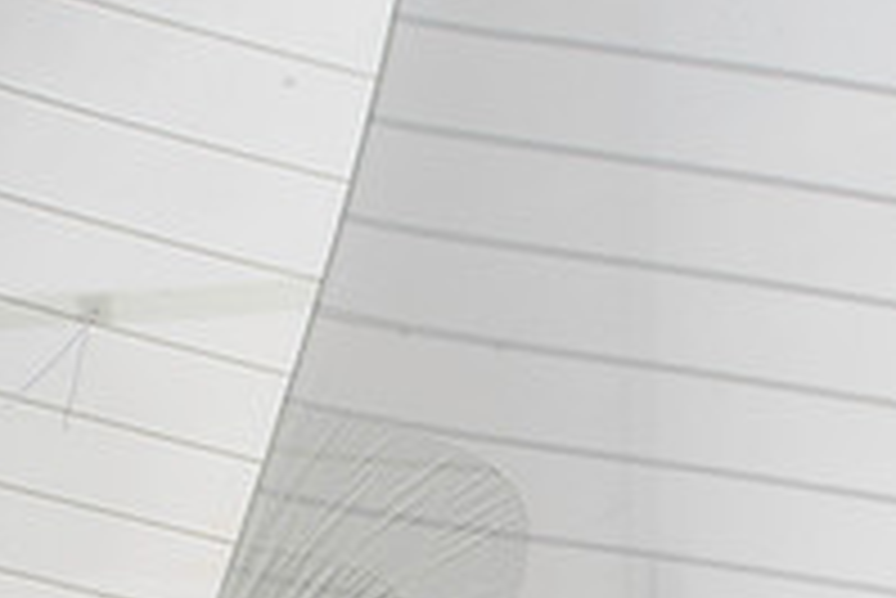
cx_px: 360
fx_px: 2640
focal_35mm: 106
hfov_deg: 19.2
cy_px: 681
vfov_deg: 12.7
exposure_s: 1/20
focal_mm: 24
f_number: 22
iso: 50
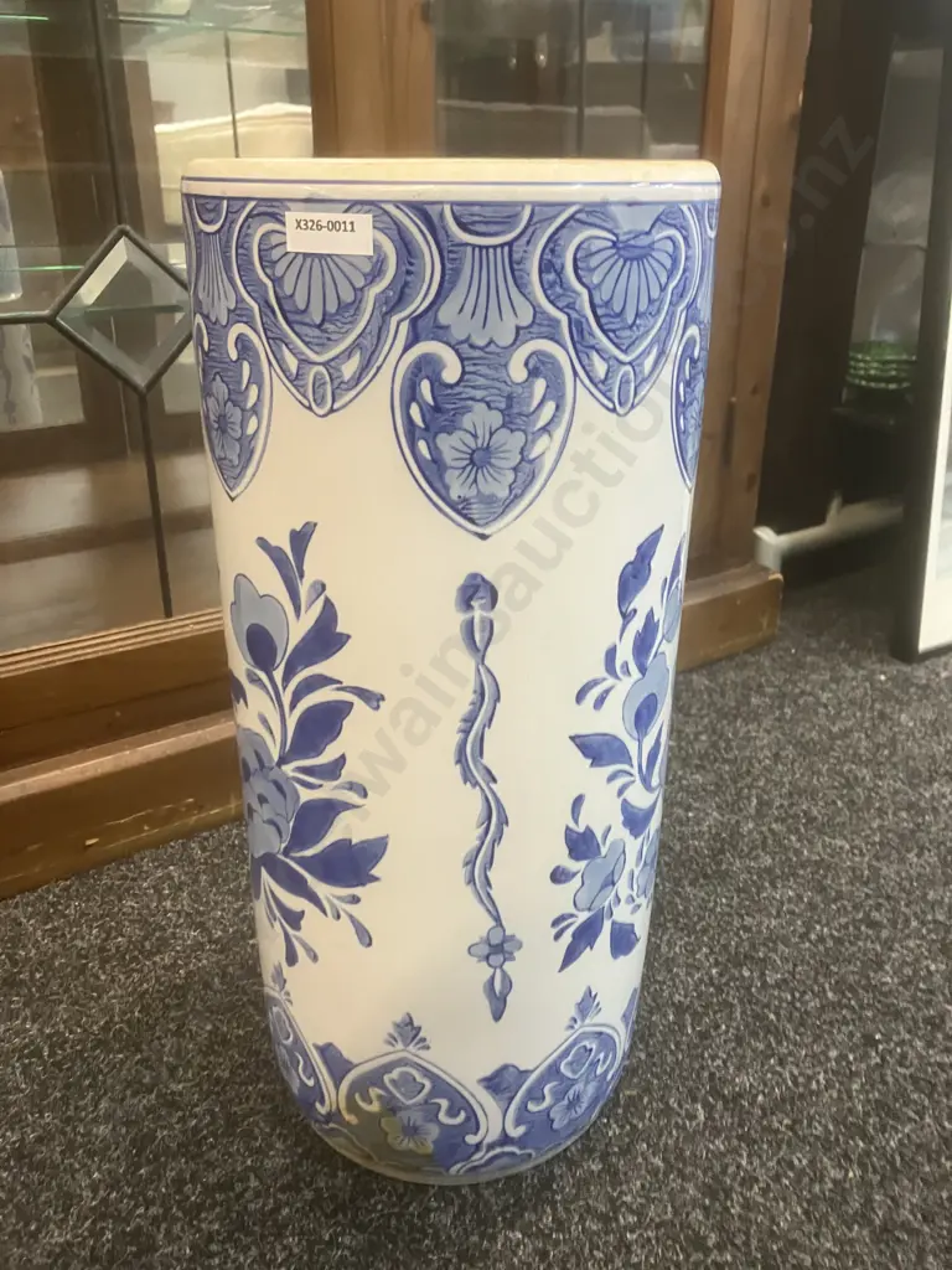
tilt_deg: -22.8
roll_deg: -0.5
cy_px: 635
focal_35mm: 28
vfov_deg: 63.4
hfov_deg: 49.7
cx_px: 476
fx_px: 1027
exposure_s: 1/33
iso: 320
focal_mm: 3.99
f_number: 1.8
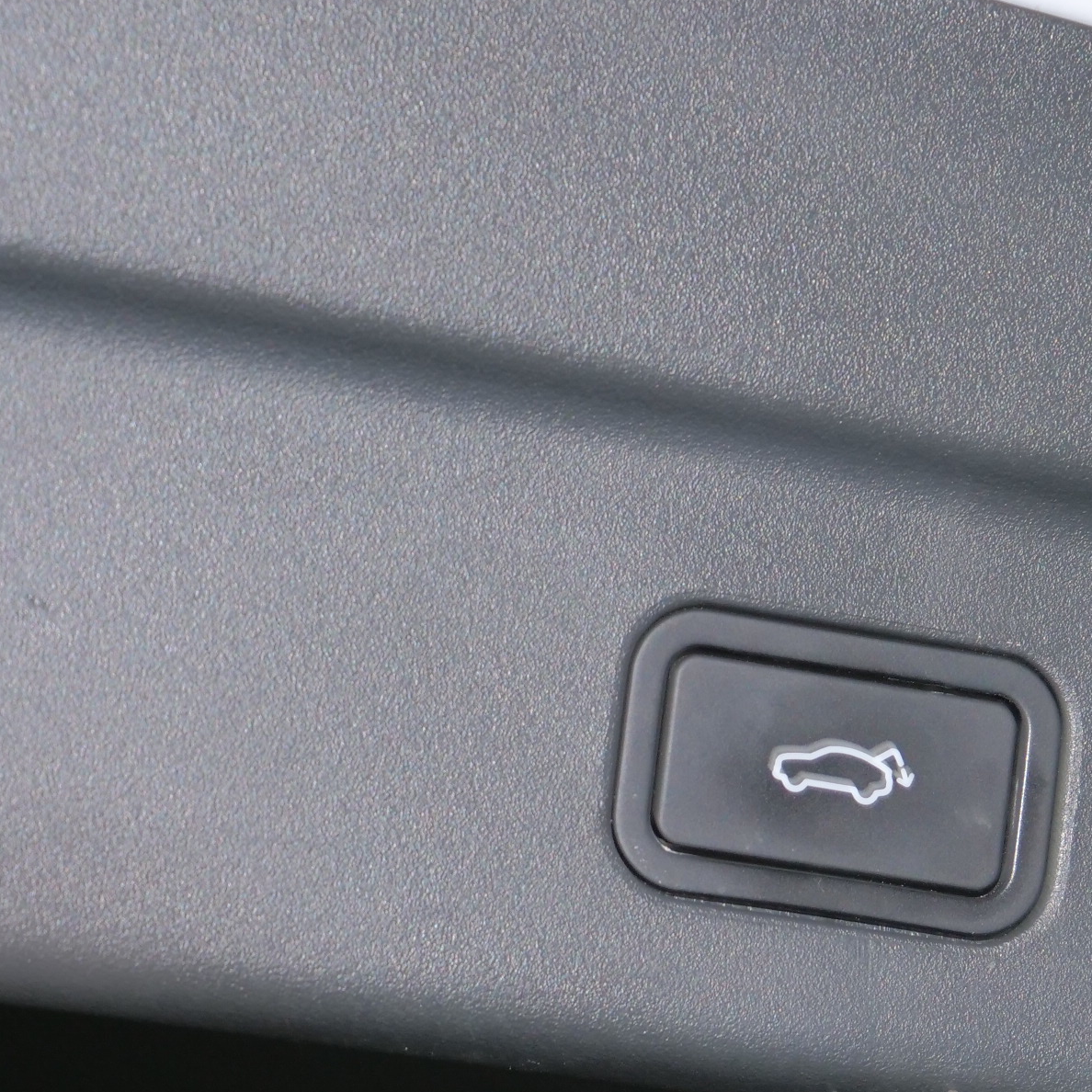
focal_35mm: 203
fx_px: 7245
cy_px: 819
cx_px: 772
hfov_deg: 8.6
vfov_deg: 8.6
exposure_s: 1/15
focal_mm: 52
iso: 800
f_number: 5.6
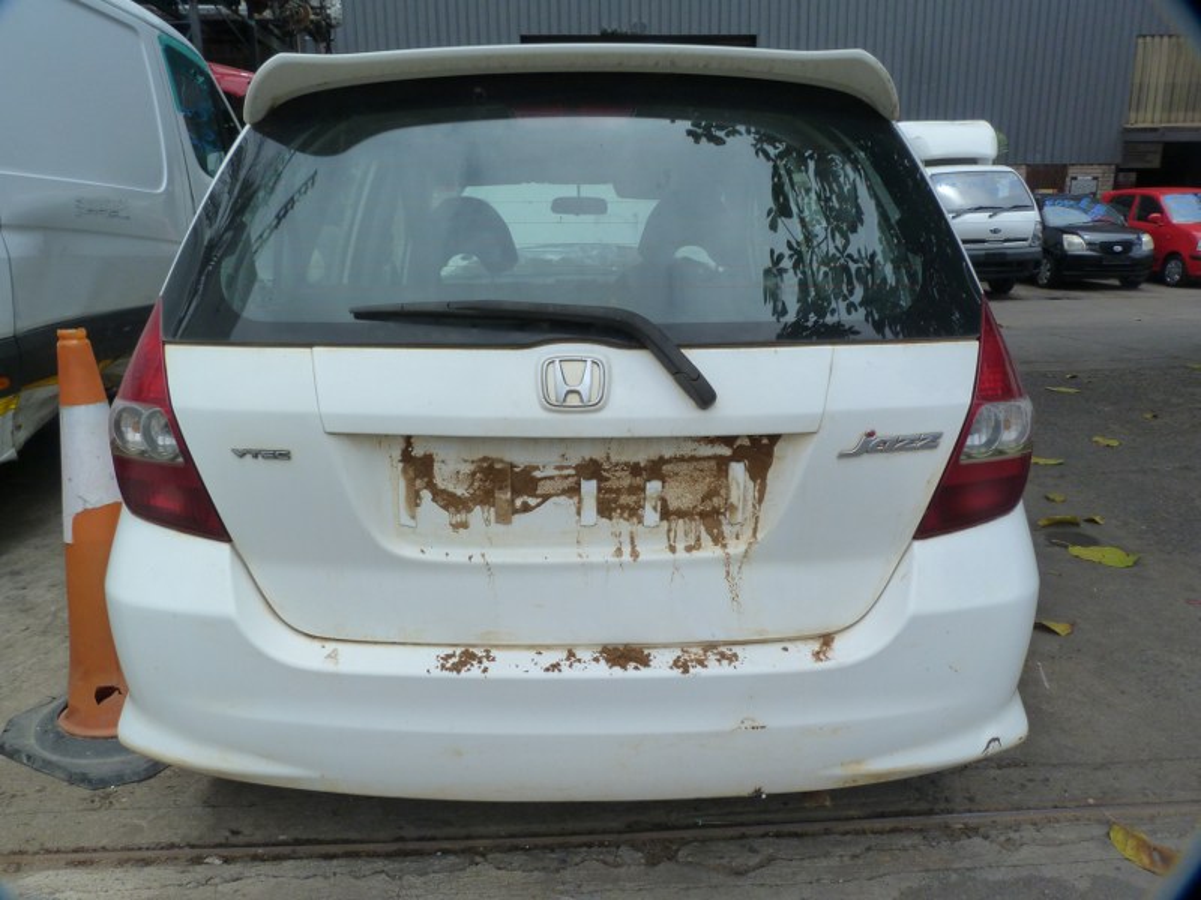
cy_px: 450
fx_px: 867
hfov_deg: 69.4
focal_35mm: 25
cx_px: 600
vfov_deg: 54.9
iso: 125
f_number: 5.6
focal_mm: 4.5
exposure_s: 1/400
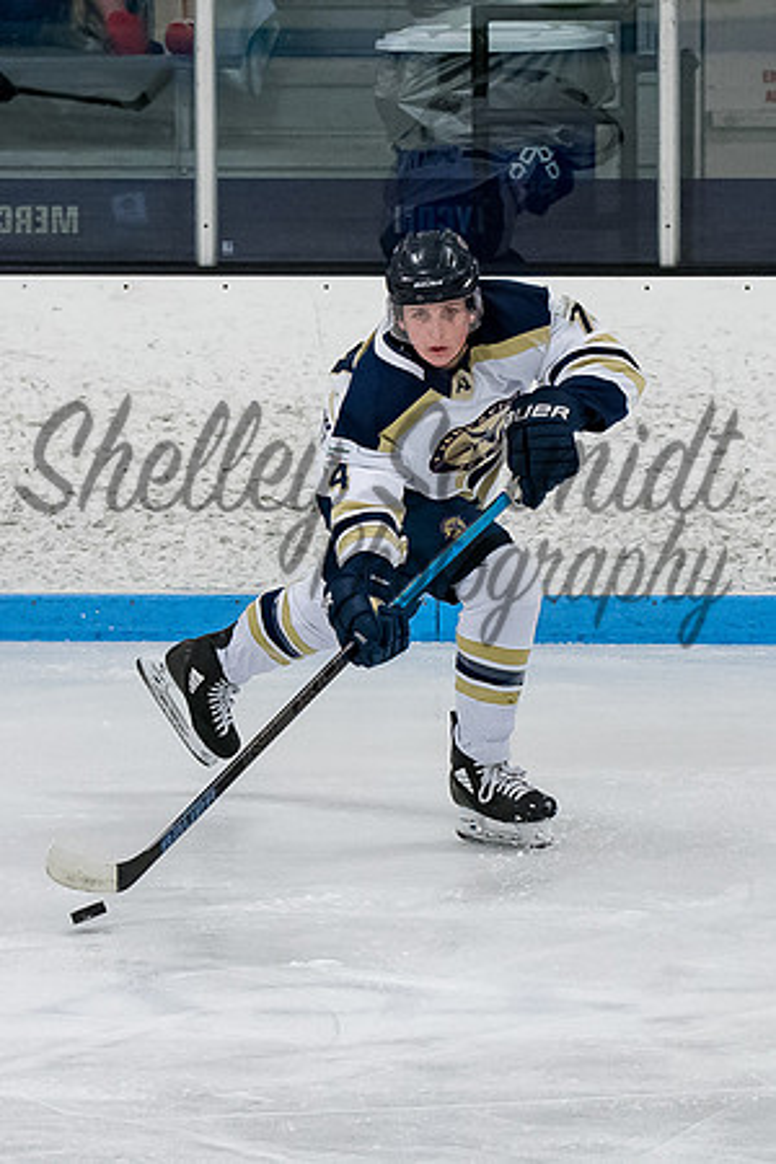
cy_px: 512
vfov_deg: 6.8
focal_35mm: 303
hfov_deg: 4.5
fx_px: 9803
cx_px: 416
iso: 2500
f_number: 3.5
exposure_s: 1/800
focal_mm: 95
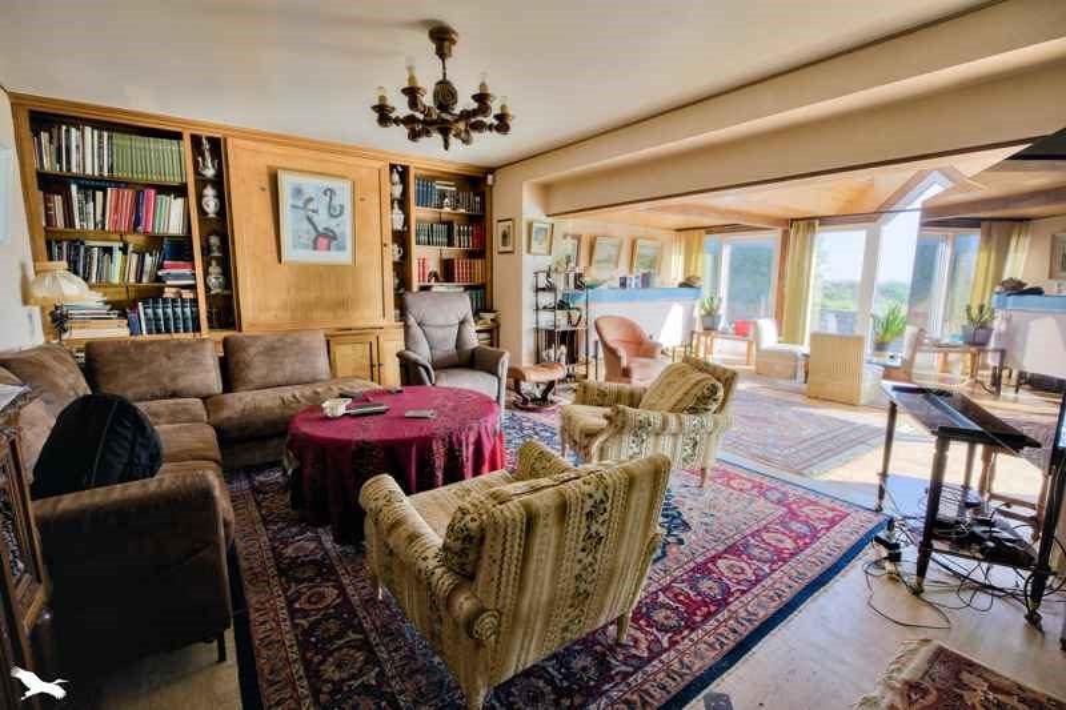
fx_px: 474
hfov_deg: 96.7
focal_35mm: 16
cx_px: 533
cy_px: 355
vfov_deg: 73.7
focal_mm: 16
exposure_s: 1/20
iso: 800
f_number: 8
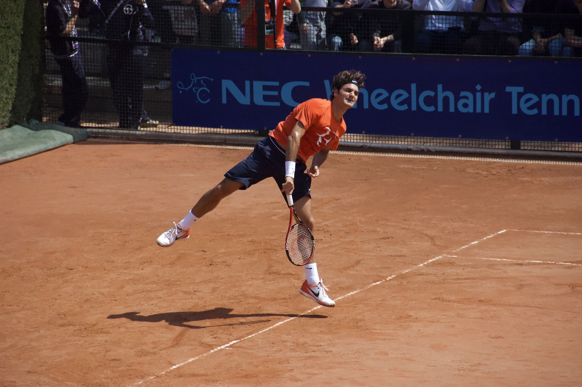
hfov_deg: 6.9
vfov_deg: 4.6
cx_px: 291
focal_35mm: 300
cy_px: 194
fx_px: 4846
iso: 1250
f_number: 5.6
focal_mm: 200
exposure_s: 1/3200
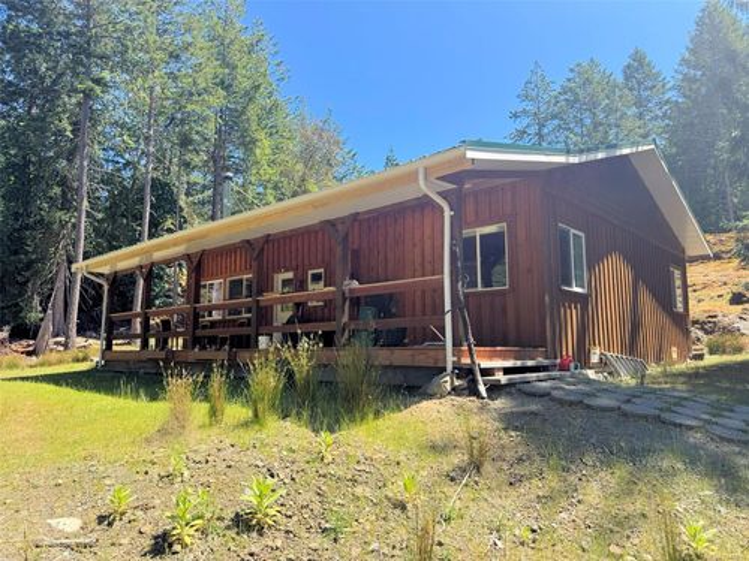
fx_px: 519
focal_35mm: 24
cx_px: 374
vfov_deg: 56.8
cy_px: 280
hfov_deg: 71.6
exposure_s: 1/1637
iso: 80
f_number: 1.78
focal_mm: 6.76
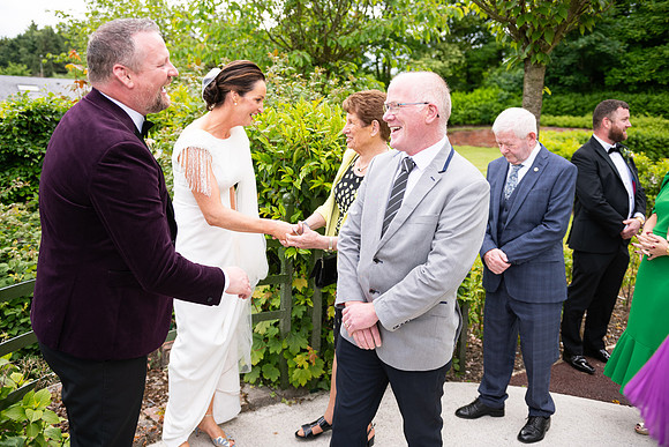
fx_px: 595
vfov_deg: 41.1
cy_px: 224
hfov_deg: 58.7
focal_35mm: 32
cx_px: 334
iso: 250
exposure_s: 1/1250
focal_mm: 32
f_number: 3.5
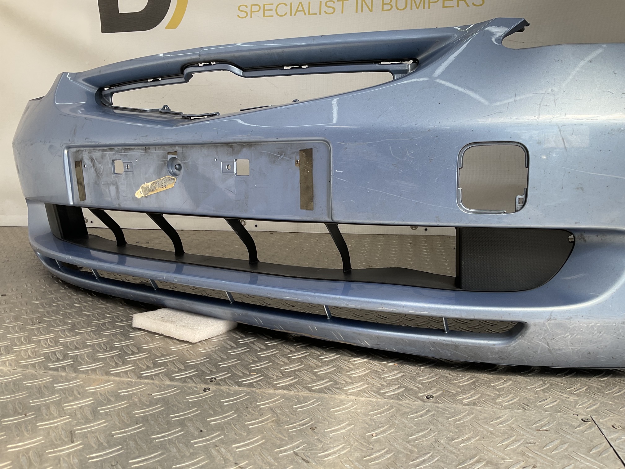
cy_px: 234
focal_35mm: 29
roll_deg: -1.6
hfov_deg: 61.7
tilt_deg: -11.0
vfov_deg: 48.2
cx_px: 312
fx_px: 524
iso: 16
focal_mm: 3
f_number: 1.8
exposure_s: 1/473
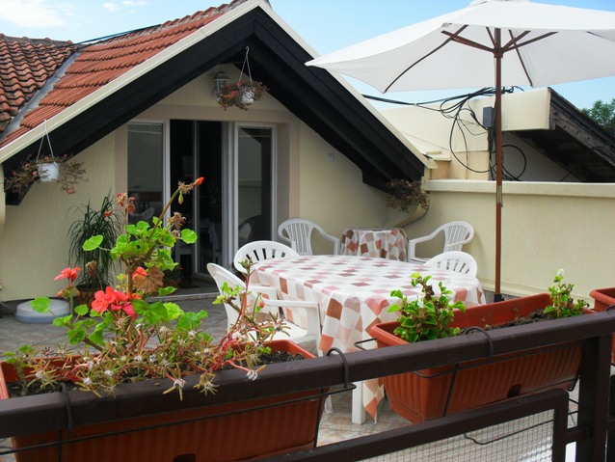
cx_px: 308
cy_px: 231
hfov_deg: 52.6
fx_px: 622
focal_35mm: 35
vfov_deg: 40.7
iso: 100
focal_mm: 6.3
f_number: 8.4
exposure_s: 1/180
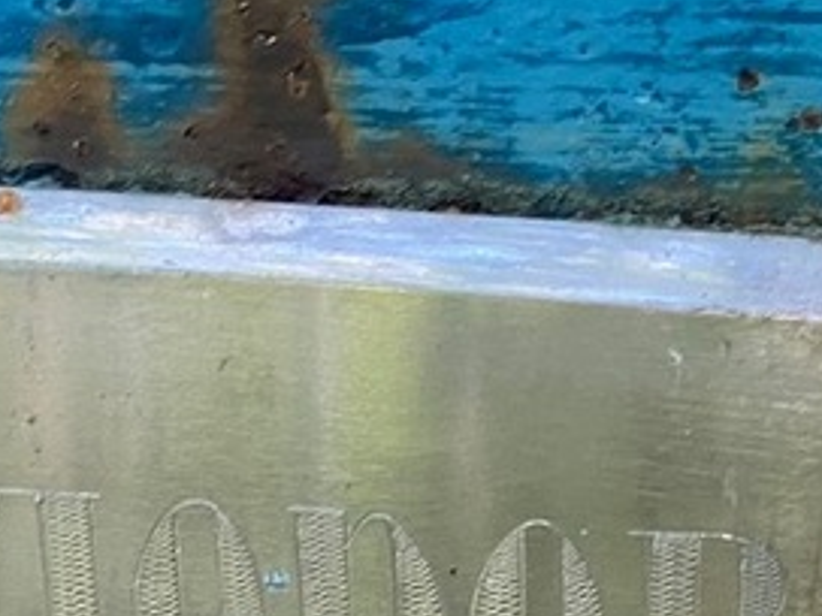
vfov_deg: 14.2
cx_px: 807
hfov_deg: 19.5
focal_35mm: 98
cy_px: 900
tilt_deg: -24.6
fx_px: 2327
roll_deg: -5.2
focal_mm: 4.25
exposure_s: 1/98
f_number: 1.8
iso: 125
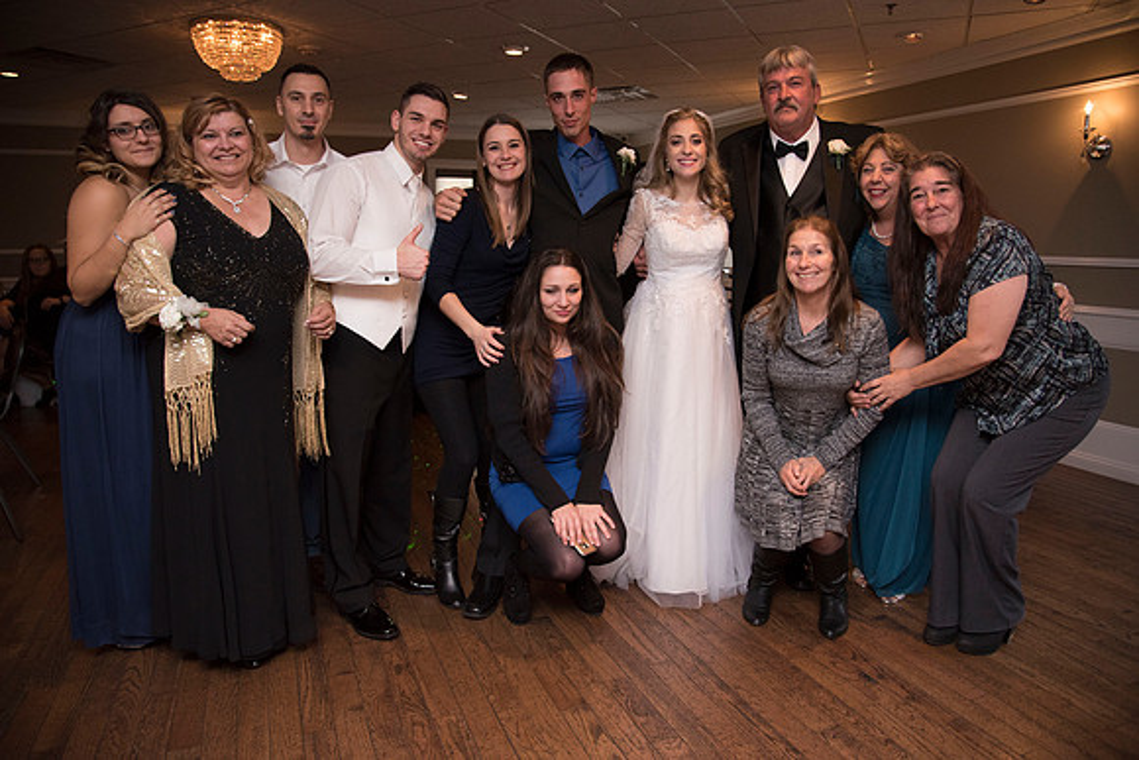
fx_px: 759
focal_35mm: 24
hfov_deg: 73.7
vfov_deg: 53.2
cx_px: 570
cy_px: 380
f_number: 4
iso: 2000
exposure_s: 1/125
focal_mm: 24
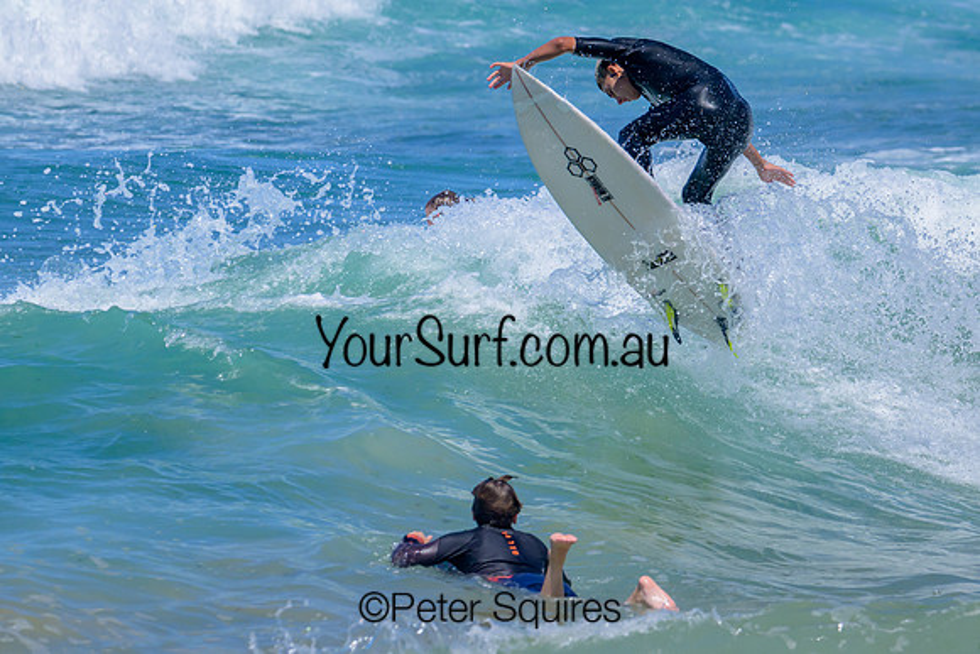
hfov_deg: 3.7
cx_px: 596
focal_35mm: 561
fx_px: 15283
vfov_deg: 2.5
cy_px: 333
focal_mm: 440
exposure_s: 1/2000
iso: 640
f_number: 11
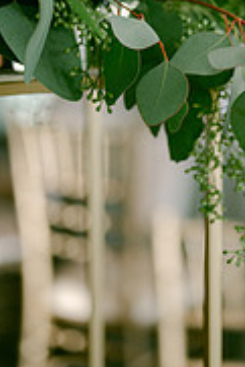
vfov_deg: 15.9
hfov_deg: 11.0
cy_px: -61
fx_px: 1263
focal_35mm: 124
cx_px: 199
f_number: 1.8
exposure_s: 1/640
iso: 100
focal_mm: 50
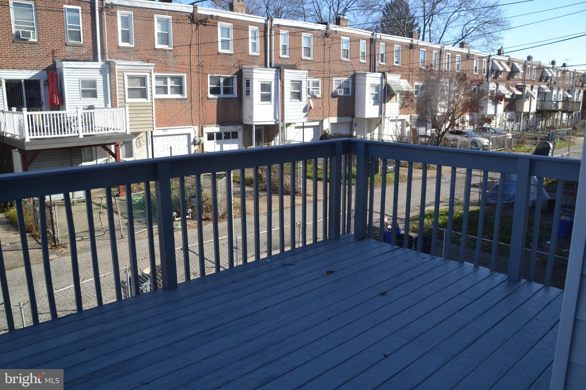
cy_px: 195
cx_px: 293
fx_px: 439
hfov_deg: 67.4
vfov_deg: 47.9
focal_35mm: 27
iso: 100
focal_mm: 18
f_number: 6.3
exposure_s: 1/160
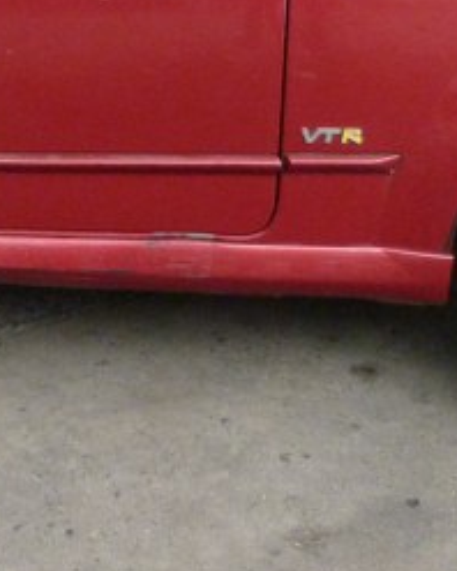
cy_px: 74
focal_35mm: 79
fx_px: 1334
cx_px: 81
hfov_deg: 19.2
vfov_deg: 23.6
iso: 400
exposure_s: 1/125
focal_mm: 4.5
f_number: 2.8
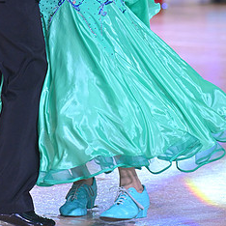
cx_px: 52
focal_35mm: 305
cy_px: -38
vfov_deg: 5.7
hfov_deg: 5.7
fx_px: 2253
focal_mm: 145
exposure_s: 1/400
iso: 3200
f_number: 5
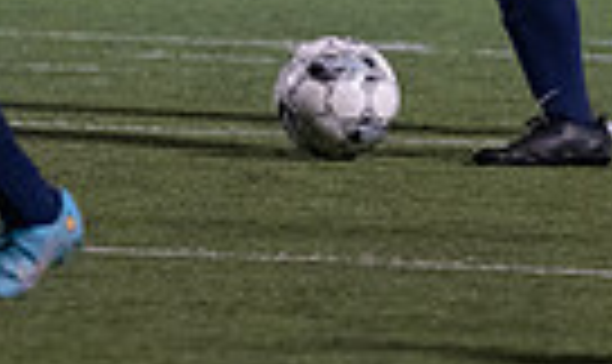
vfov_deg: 1.0
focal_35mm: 1244
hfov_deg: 1.7
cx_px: 522
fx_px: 20479
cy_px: -365
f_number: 2.8
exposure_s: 1/1000
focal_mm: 200
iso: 5000
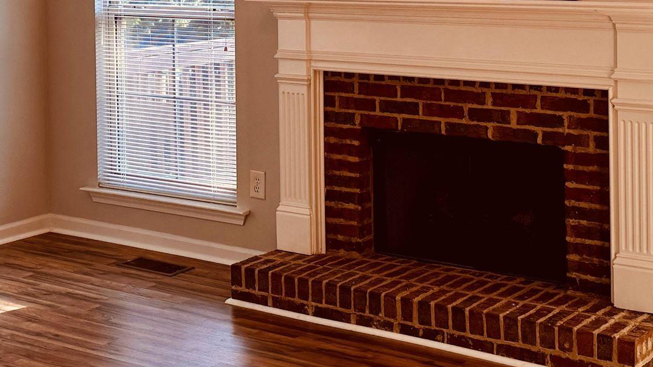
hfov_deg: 27.9
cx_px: 180
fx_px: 1298
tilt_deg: -3.5
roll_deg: +0.8
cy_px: -7
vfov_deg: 15.8
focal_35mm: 75
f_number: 1.78
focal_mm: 6.76
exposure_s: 1/120
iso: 80
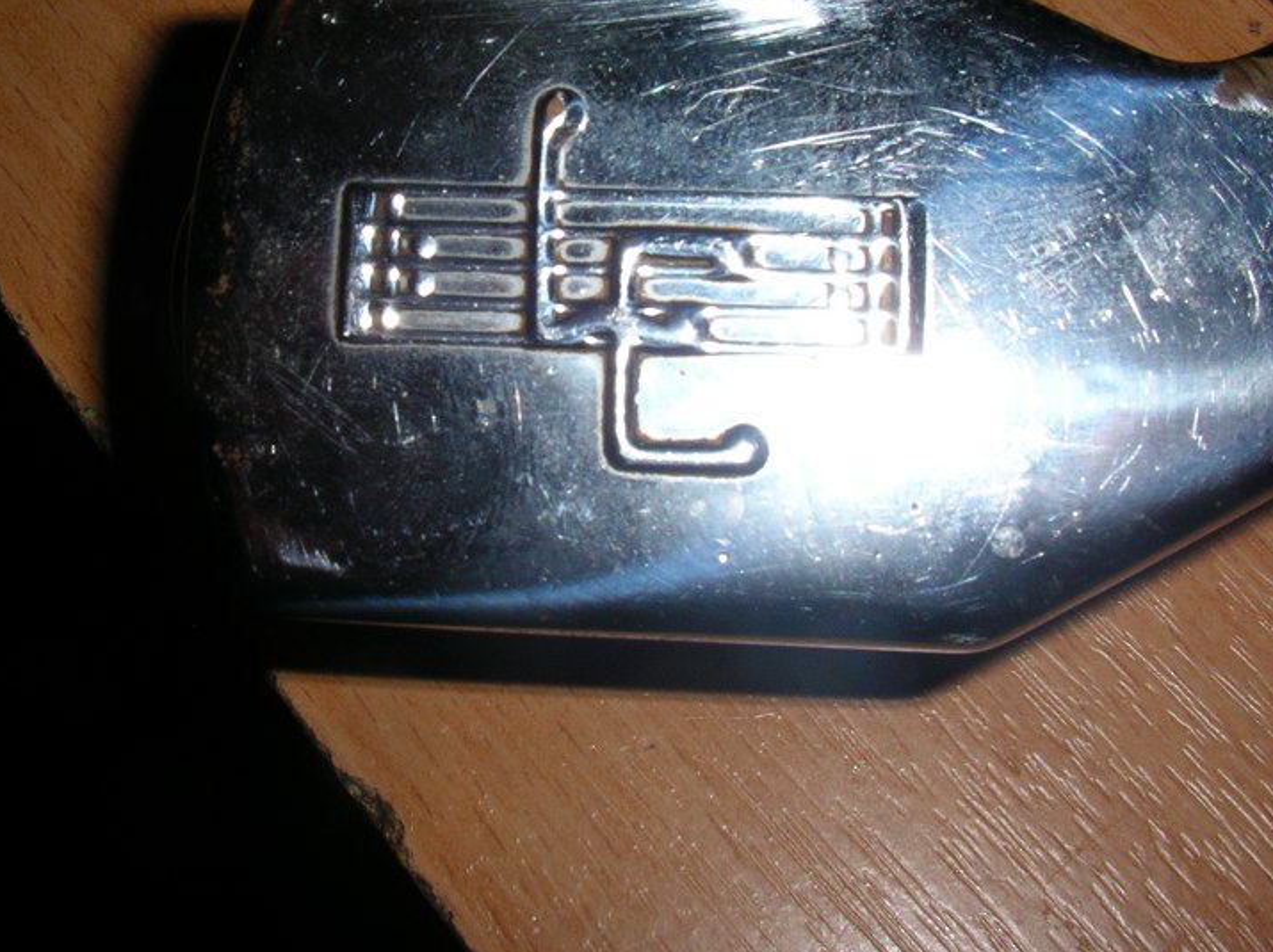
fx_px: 1947
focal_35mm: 53
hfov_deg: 36.2
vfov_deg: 27.3
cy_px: 310
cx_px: 563
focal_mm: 5.7
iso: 50
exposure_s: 1/60
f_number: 6.9
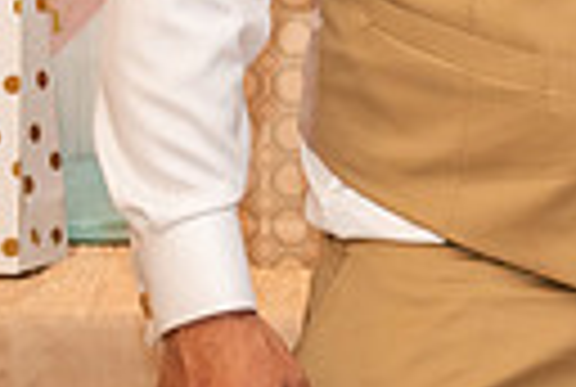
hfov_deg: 7.9
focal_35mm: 253
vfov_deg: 5.4
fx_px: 4057
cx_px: 945
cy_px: -205
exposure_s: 1/160
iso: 1000
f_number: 2.8
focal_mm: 56
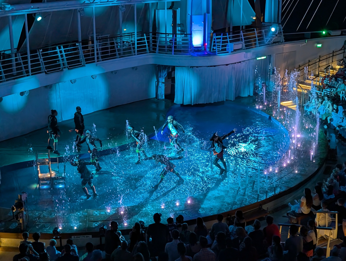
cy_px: 130
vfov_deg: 29.8
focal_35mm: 49
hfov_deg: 38.9
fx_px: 491
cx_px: 173
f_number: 1.68
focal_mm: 6.9
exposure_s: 1/94.5
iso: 268
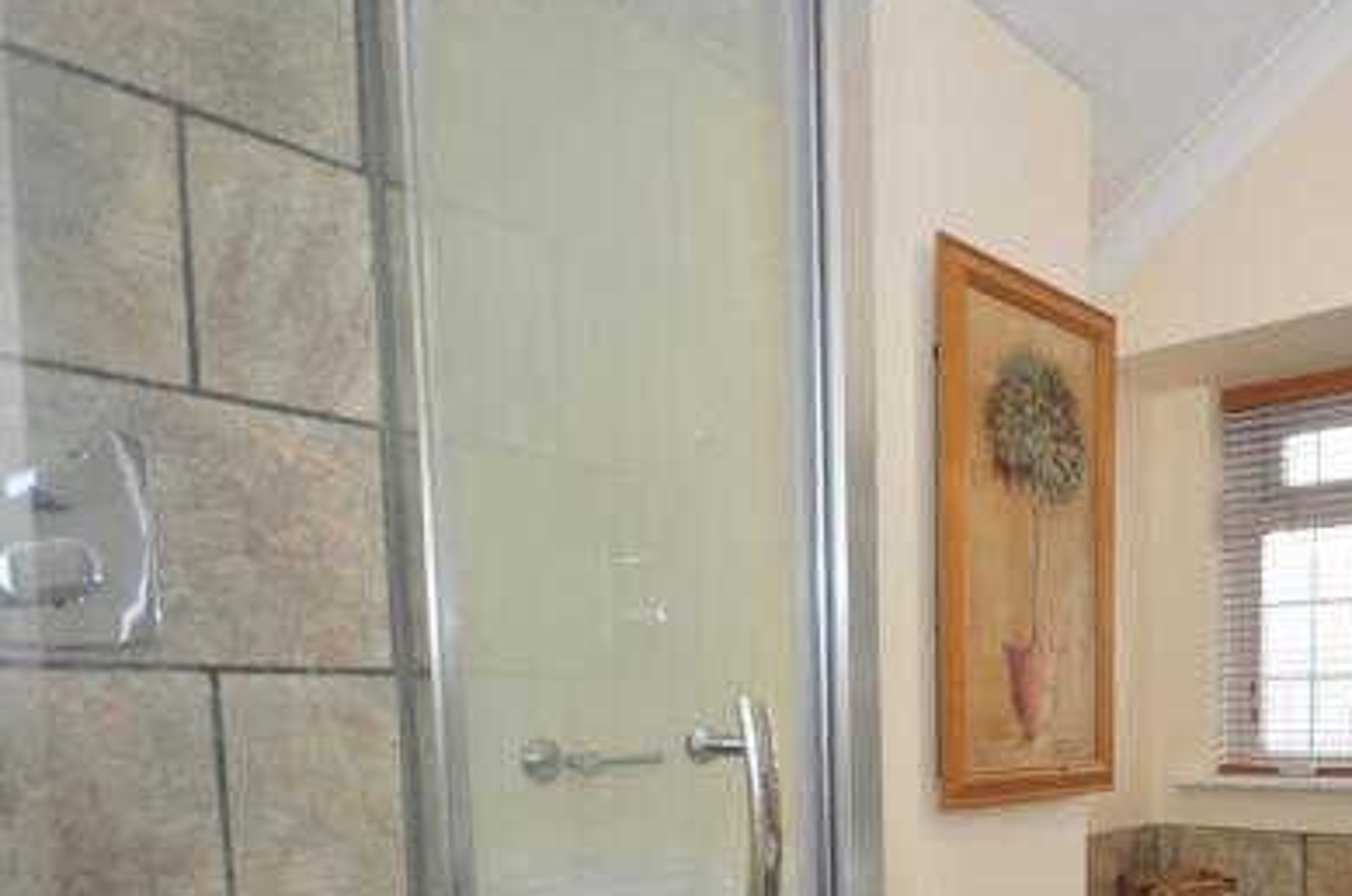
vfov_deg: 44.3
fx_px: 1044
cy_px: 715
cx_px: 1057
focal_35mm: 28
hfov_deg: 61.1
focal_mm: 11
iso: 200
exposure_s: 1/80
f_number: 4.2
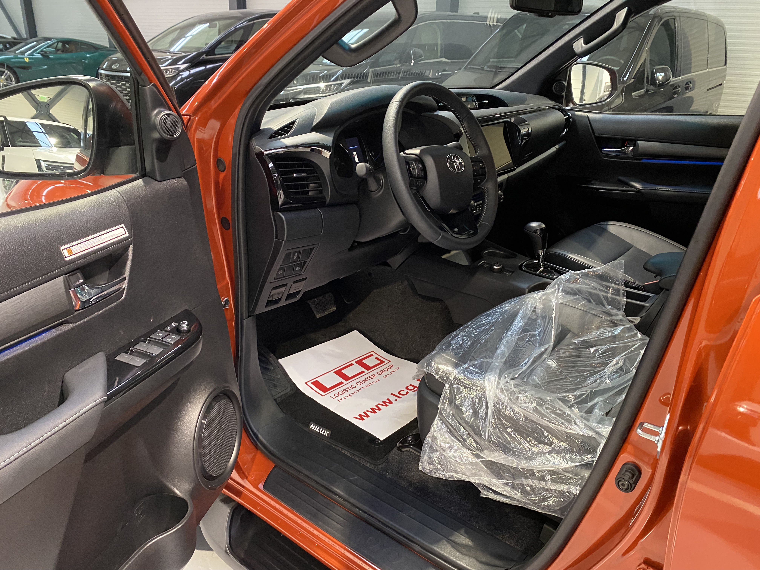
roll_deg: -2.3
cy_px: 285
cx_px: 380
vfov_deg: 53.1
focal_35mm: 26
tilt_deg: -24.1
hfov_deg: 67.3
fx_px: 571
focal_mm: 4.25
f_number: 1.8
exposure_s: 1/33
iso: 500
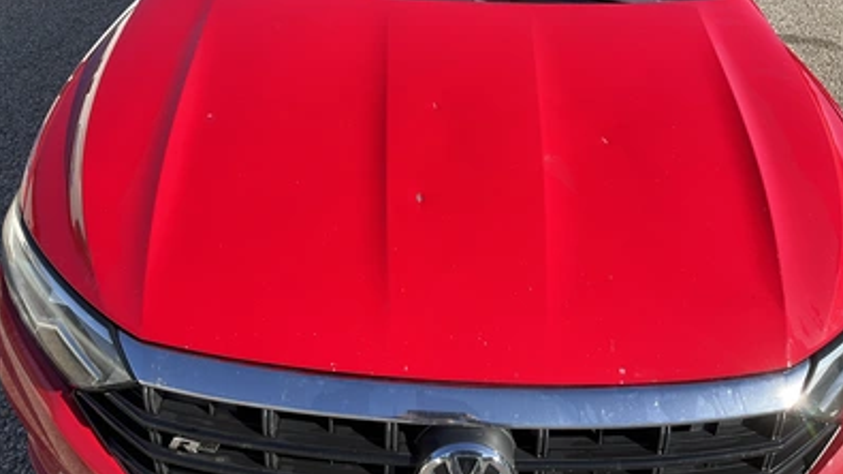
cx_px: 425
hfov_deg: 61.0
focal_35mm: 32
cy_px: 175
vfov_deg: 36.4
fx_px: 715
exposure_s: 1/739
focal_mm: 3
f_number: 1.8
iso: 25
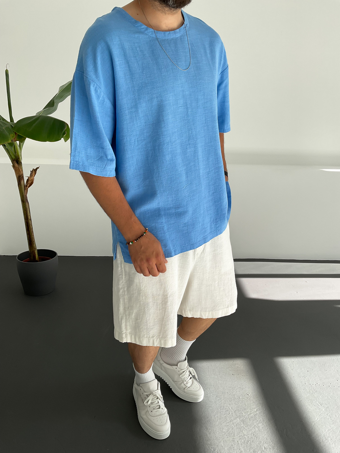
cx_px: 170
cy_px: 226
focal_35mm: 29
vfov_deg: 61.7
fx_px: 380
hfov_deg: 48.2
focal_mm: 3
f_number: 1.8
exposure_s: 1/480
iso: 16
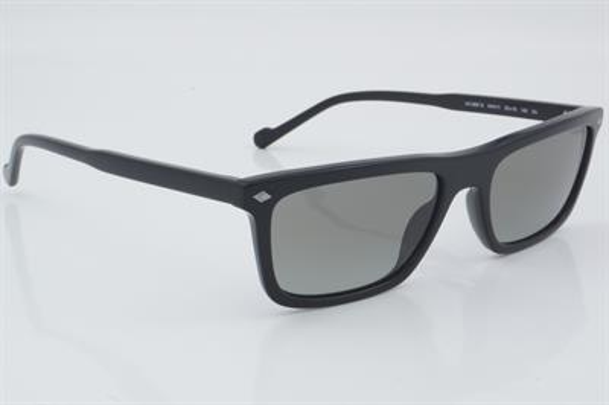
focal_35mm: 75
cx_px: 304
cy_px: 202
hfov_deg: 27.0
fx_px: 1268
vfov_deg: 18.2
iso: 100
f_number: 32
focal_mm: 50
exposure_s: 1/3
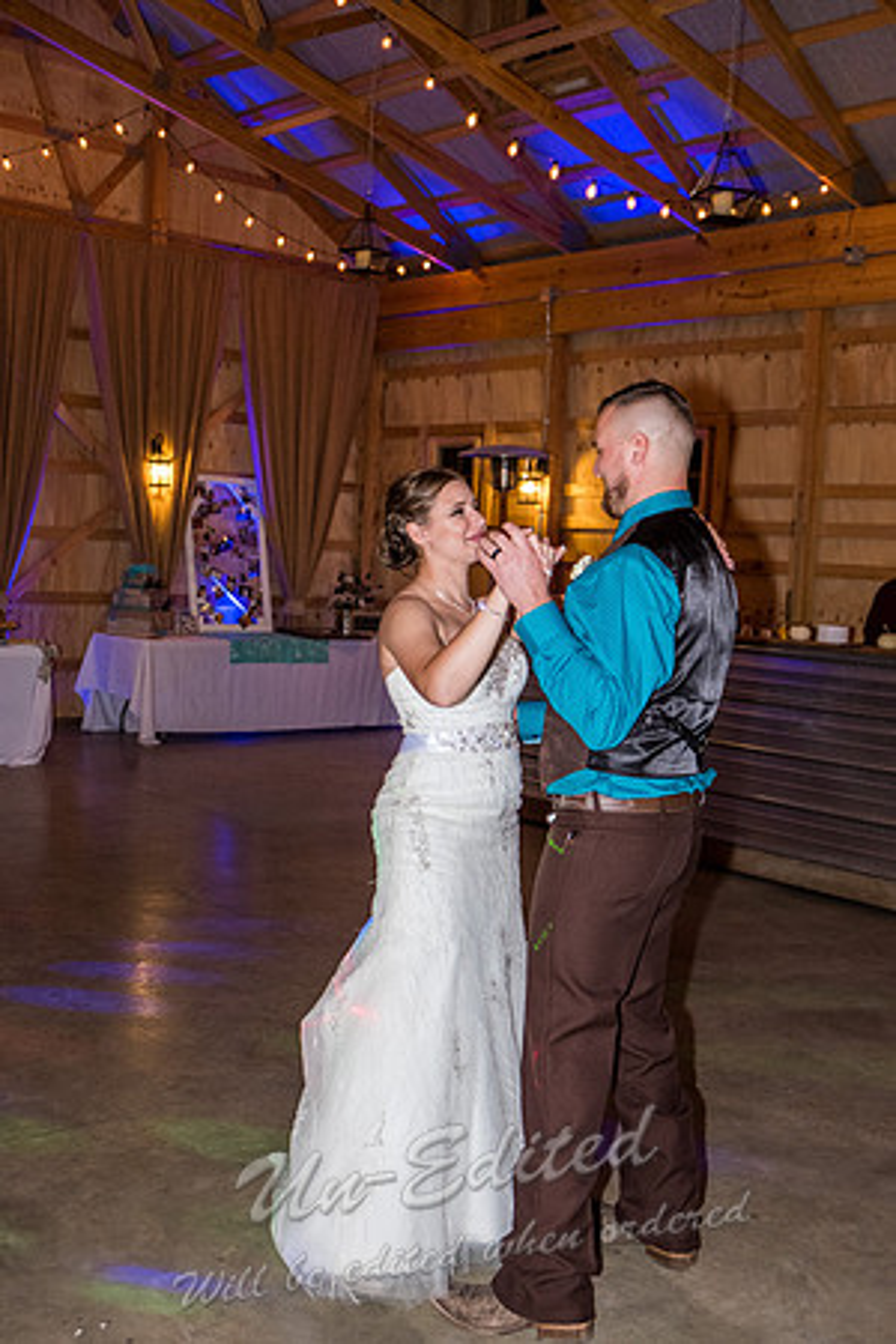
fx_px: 1419
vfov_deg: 50.7
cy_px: 672
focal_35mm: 38
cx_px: 448
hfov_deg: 35.1
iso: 1600
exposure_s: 1/200
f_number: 3.2
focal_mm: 25.4
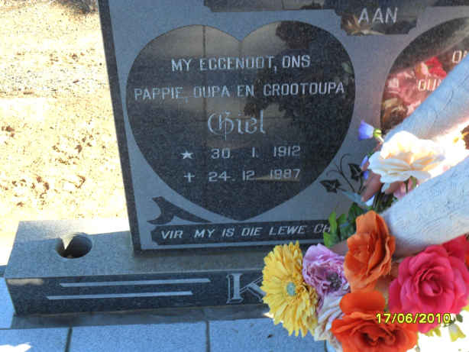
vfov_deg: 28.1
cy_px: 176
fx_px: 705
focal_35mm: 52
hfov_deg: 36.8
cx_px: 234
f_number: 5
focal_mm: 9.3
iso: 100
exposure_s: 1/60
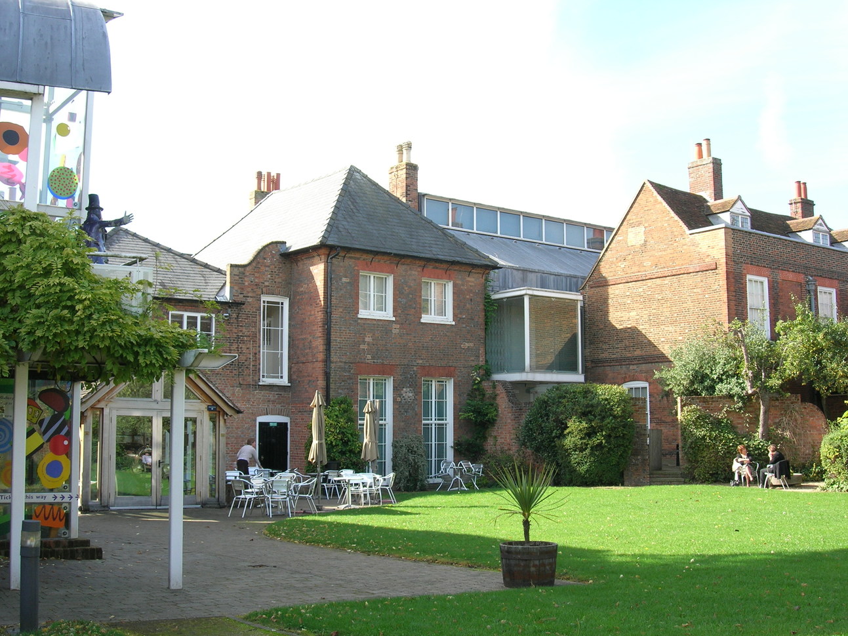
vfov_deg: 35.1
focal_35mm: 41
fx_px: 1004
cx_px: 424
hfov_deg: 45.8
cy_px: 318
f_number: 4.9
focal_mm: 8.5
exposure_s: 1/102
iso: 64
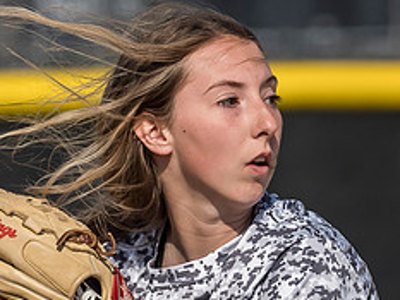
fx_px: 24429
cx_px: 182
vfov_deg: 0.7
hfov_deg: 0.9
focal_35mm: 2113
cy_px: 286
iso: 400
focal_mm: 300
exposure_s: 1/2000
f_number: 6.3
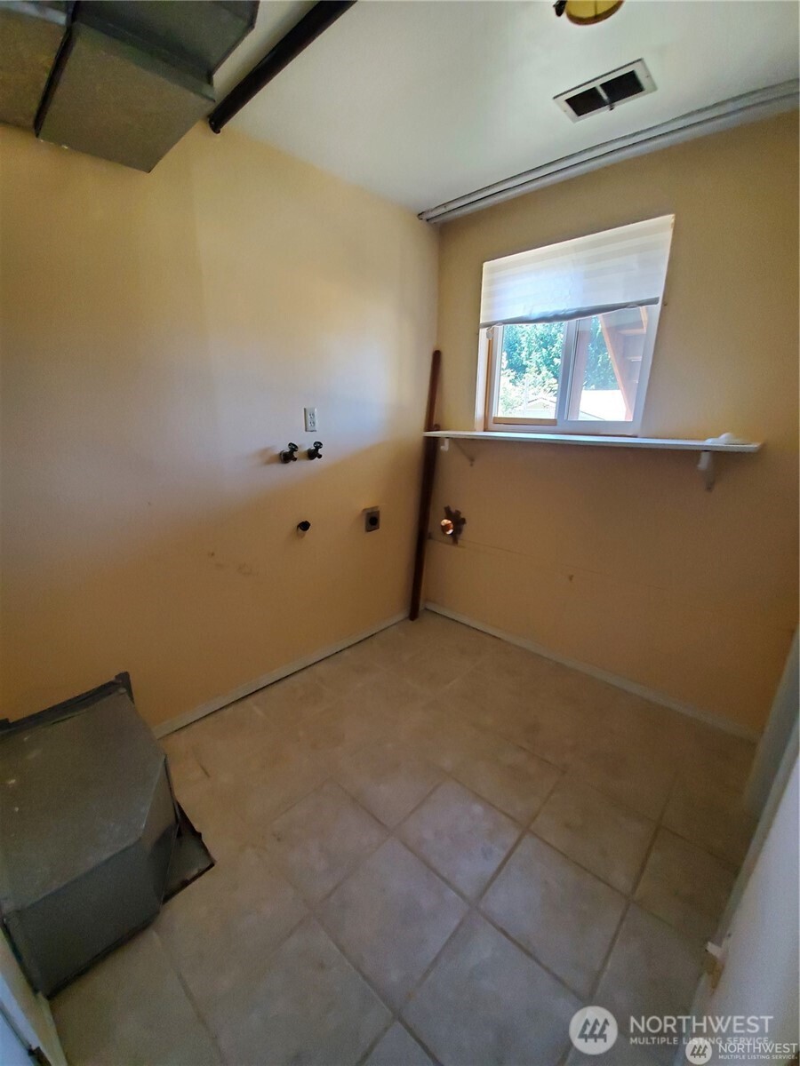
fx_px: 401
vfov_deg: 106.2
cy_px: 533
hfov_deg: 89.9
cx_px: 400
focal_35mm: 13
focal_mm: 1.8
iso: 640
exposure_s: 1/59
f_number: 2.2
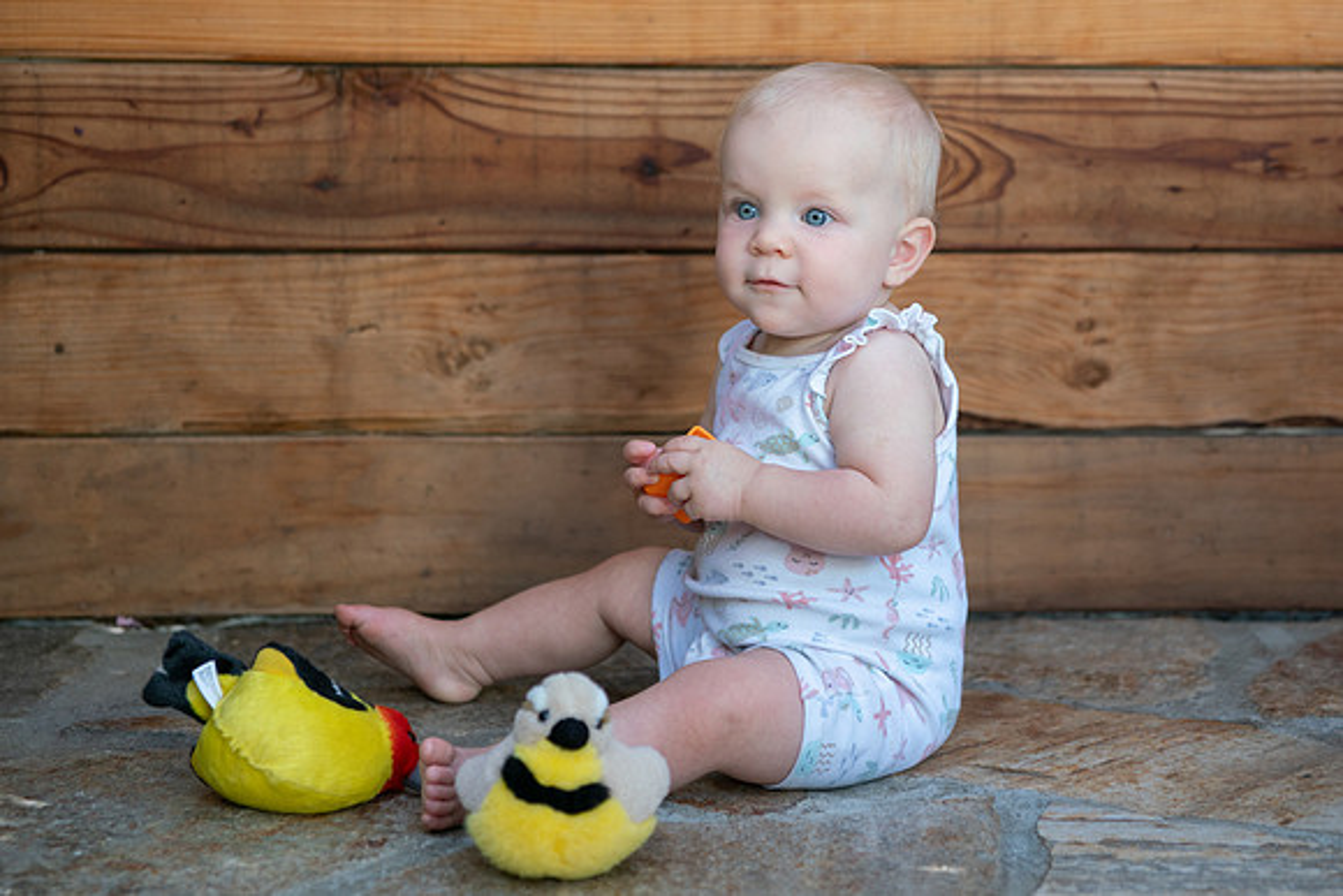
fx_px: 3353
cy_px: 357
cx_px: 862
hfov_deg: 22.6
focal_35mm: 90
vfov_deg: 15.2
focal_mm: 70
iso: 320
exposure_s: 1/250
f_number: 2.8
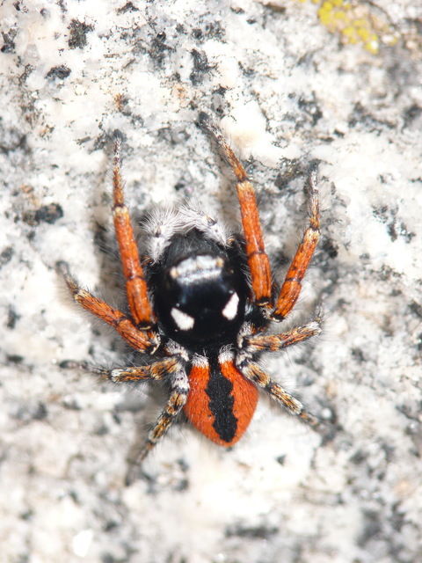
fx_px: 6827
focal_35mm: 420
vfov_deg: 4.7
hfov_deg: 3.5
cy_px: 282
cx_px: 211
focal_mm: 88.8
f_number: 5.6
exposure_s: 1/250
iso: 100
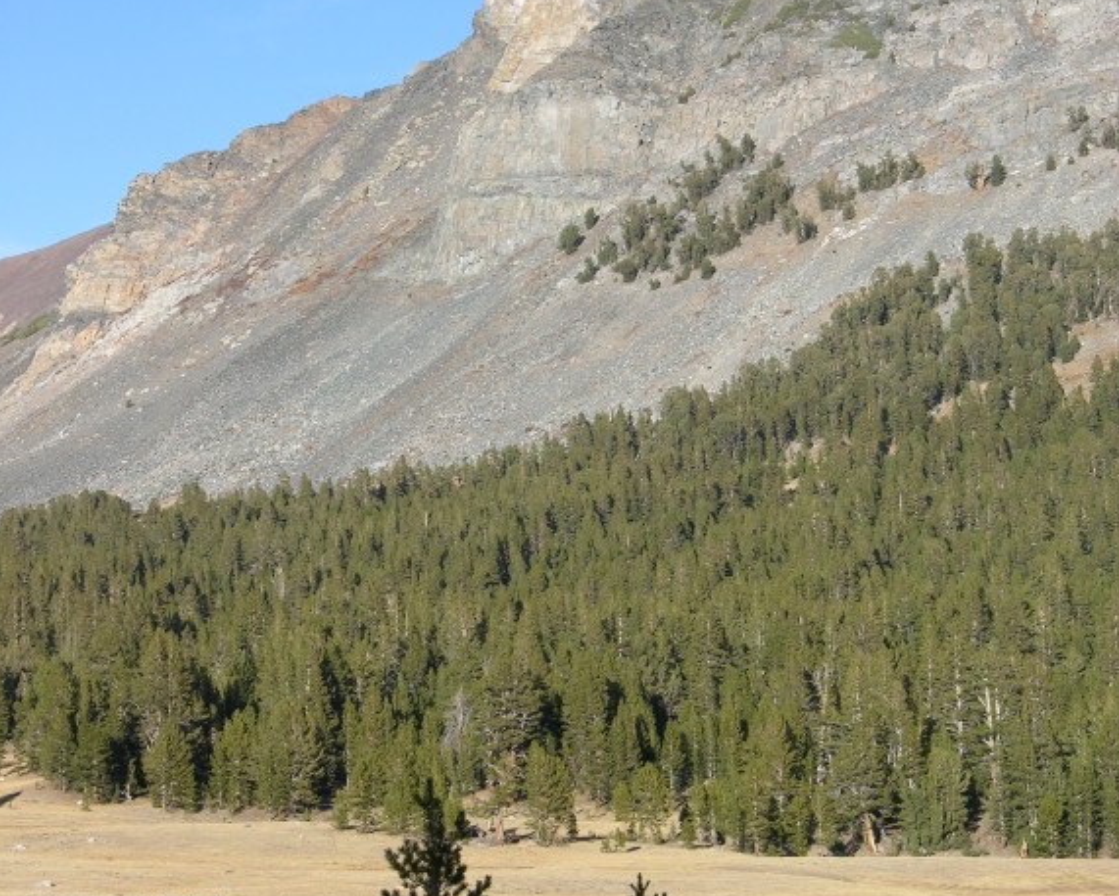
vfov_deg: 12.6
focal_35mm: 122
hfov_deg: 15.8
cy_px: 465
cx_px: 559
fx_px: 4041
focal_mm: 23.7
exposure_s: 1/286
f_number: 4.5
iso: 50
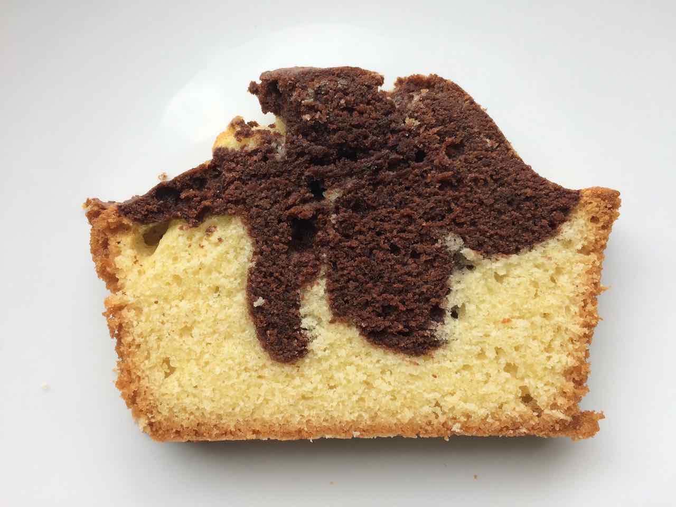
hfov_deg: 61.7
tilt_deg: -86.0
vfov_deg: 48.2
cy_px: 254
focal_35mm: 29
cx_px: 338
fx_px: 566
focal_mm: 4.15
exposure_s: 1/179
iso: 32
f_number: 2.2
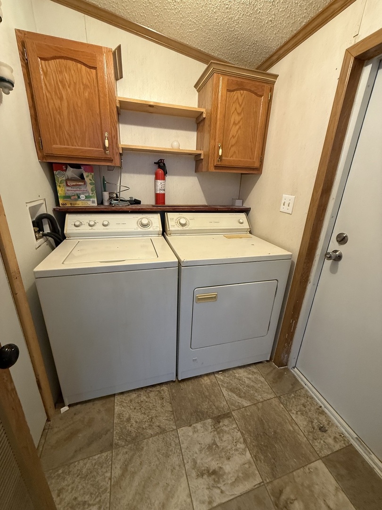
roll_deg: -2.6
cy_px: 255
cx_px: 191
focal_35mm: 14
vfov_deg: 102.1
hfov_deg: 85.7
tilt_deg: -18.9
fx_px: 206
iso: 320
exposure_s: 1/60
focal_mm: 2.22
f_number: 2.2
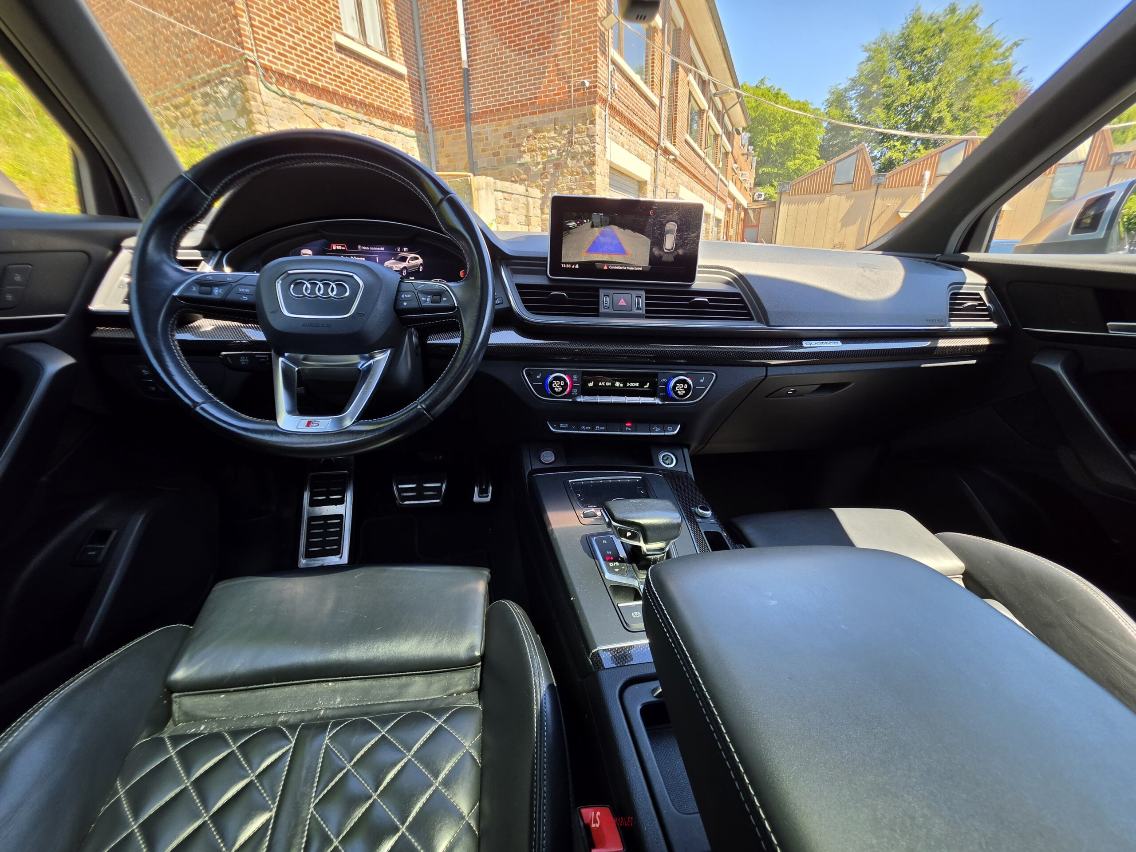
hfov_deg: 106.2
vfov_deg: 89.9
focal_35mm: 13
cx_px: 568
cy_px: 426
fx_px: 427
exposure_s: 1/120
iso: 20
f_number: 1.9
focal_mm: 2.2
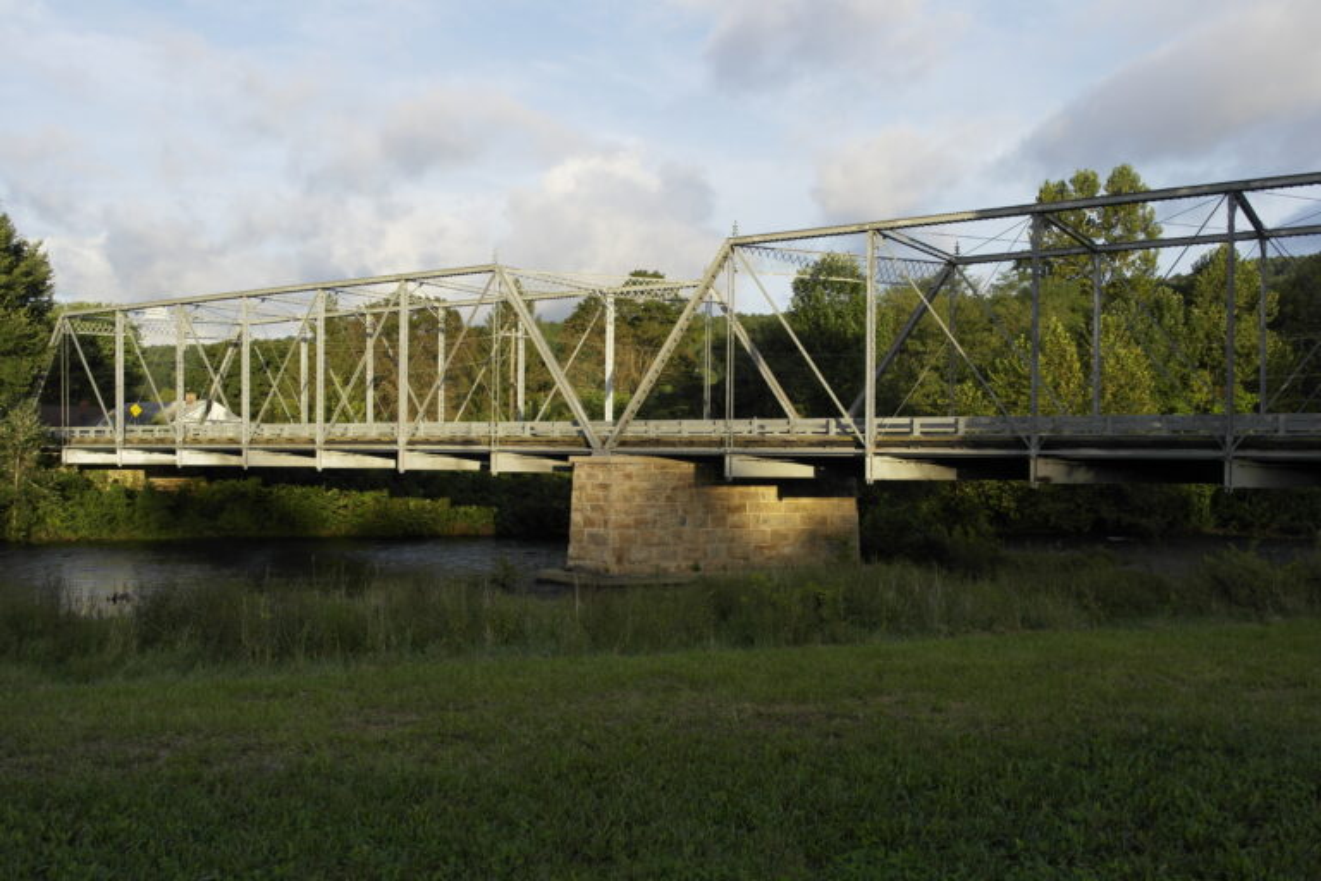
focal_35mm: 30
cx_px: 660
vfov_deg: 43.6
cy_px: 440
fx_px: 1101
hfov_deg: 61.9
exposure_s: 1/400
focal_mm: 20
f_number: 5
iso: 200
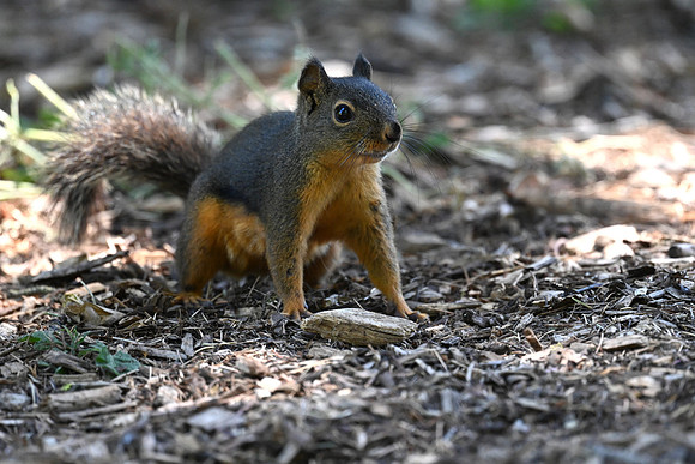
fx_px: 11586
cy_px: 232
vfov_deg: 2.3
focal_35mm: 600
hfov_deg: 3.4
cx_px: 348
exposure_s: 1/320
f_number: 6.3
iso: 2200
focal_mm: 600
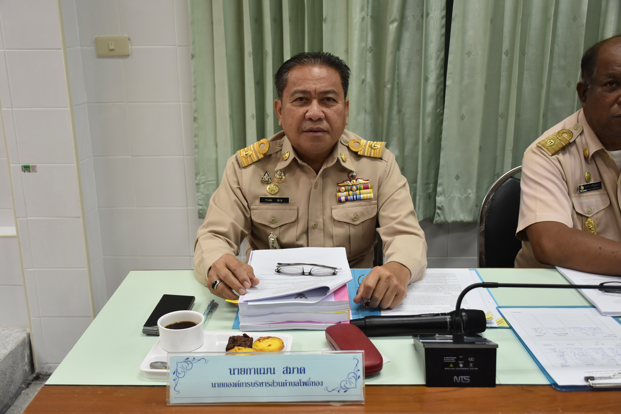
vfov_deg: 36.9
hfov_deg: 53.1
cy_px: 207
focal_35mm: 36
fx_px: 621
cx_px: 310
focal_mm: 24
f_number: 4.5
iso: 400
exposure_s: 1/80
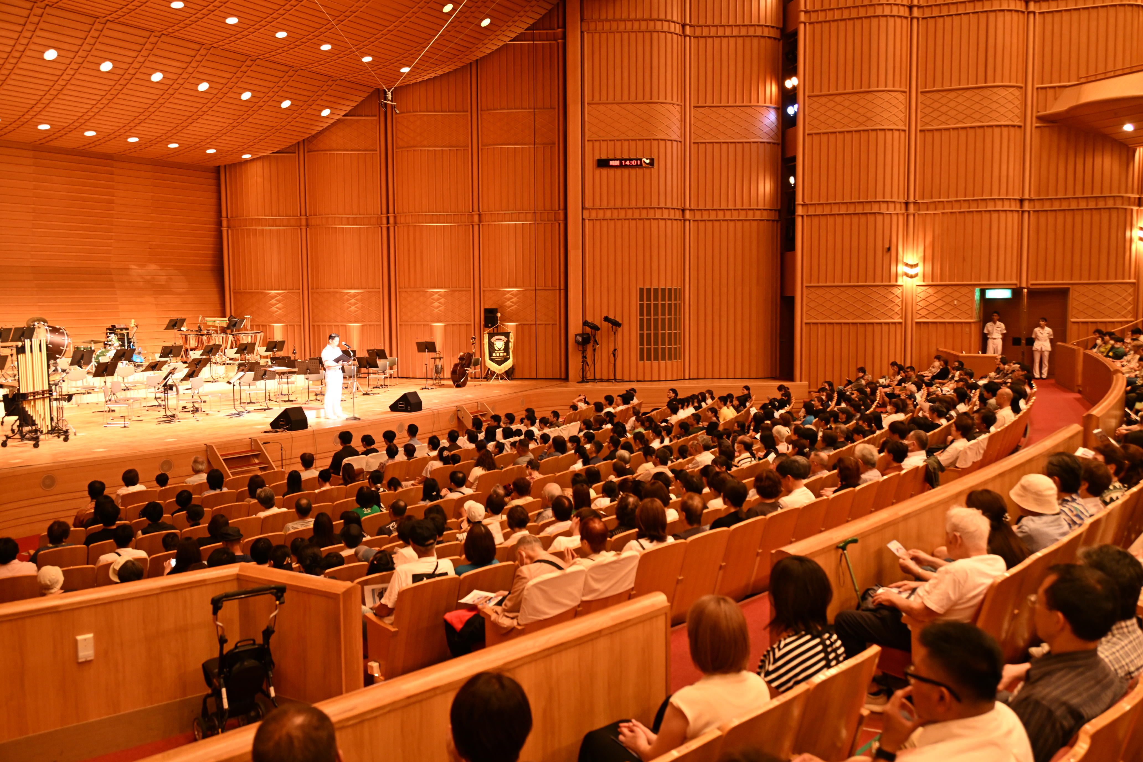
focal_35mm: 32
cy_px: 381
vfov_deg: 41.1
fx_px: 1016
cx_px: 572
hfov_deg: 58.7
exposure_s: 1/25
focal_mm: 32
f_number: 4.8
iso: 2000
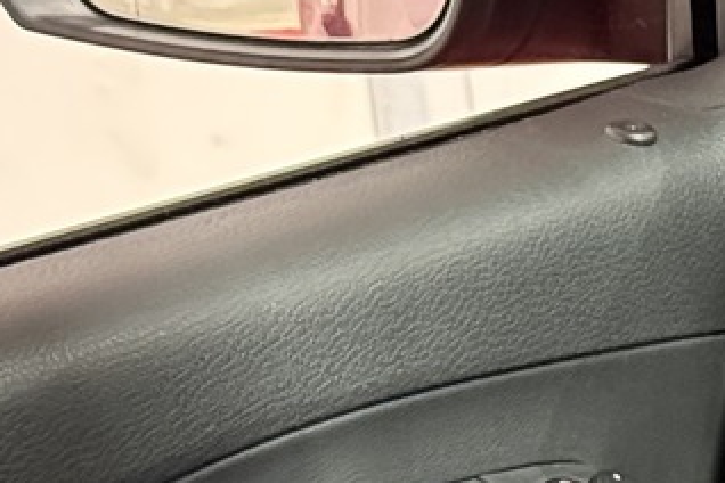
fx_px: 4551
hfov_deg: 8.8
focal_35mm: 226
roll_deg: +4.6
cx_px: 1231
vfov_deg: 6.1
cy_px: 499
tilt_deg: -18.9
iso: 500
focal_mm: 6.76
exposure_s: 1/37
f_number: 1.78
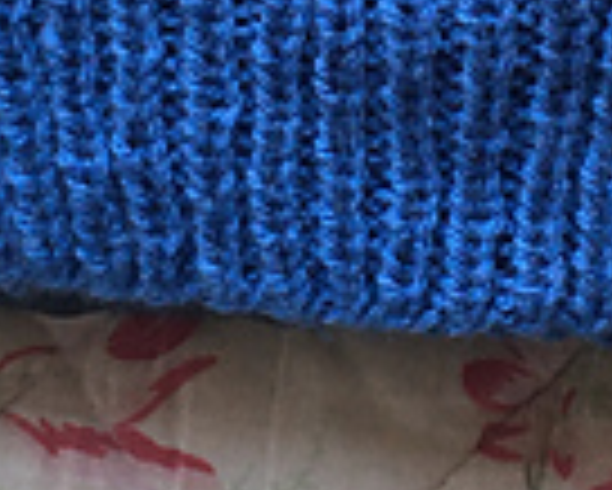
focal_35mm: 133
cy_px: -198
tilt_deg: -80.9
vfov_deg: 11.2
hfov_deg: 14.4
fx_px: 2411
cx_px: 446
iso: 125
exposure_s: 1/33
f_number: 2.2
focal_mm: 4.15
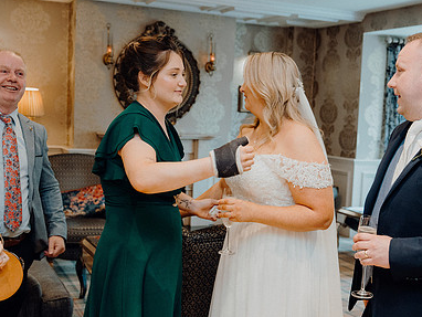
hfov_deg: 35.3
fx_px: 659
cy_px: 181
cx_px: 263
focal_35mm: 54
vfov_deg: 27.0
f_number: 3.5
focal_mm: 37
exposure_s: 1/160
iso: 2500
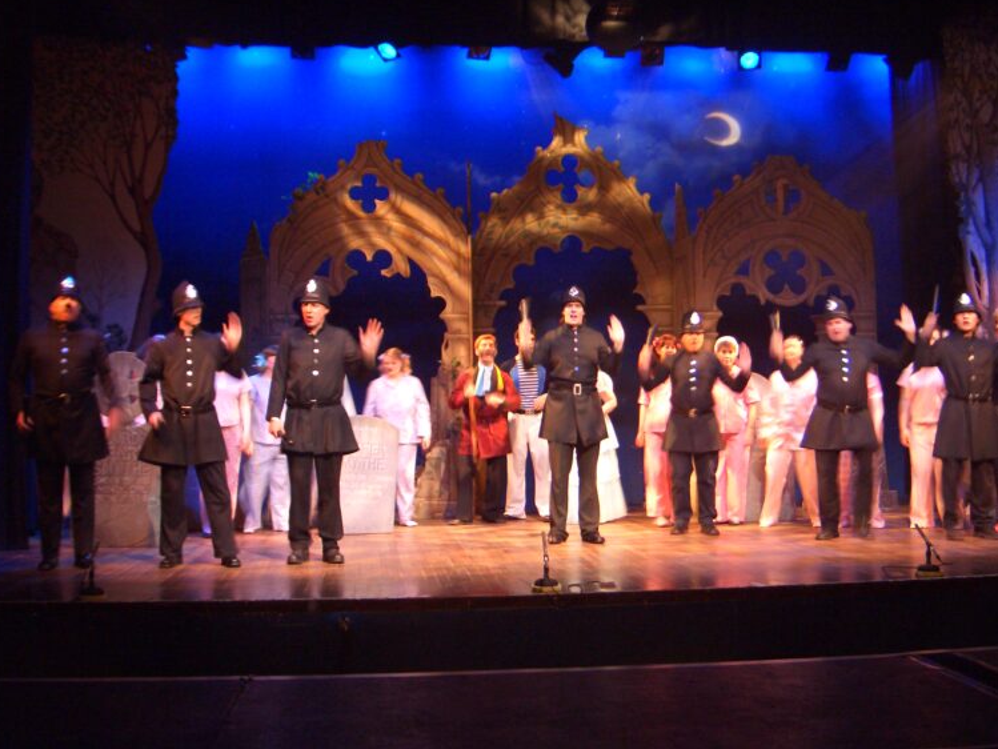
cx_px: 494
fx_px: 1153
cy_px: 367
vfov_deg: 36.0
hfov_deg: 46.8
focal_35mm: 40
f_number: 2.8
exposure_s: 1/8
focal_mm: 8
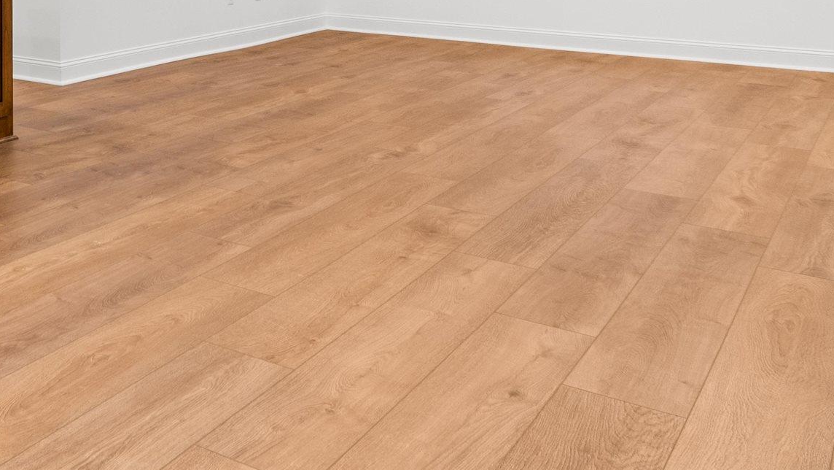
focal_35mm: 45
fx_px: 995
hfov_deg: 38.4
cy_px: -97
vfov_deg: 24.1
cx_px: -61
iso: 100
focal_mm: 11
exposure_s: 1
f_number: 4.8
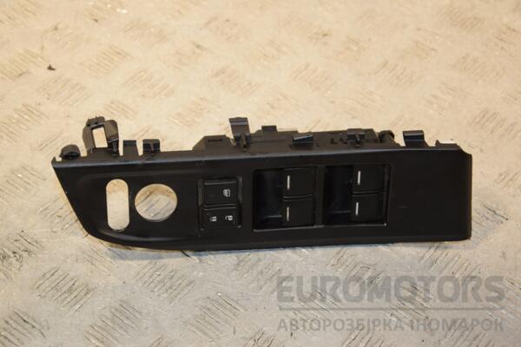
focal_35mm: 78
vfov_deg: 17.5
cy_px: 174
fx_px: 1129
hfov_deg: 26.0
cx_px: 260
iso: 800
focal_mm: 52
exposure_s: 1/200
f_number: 5.6
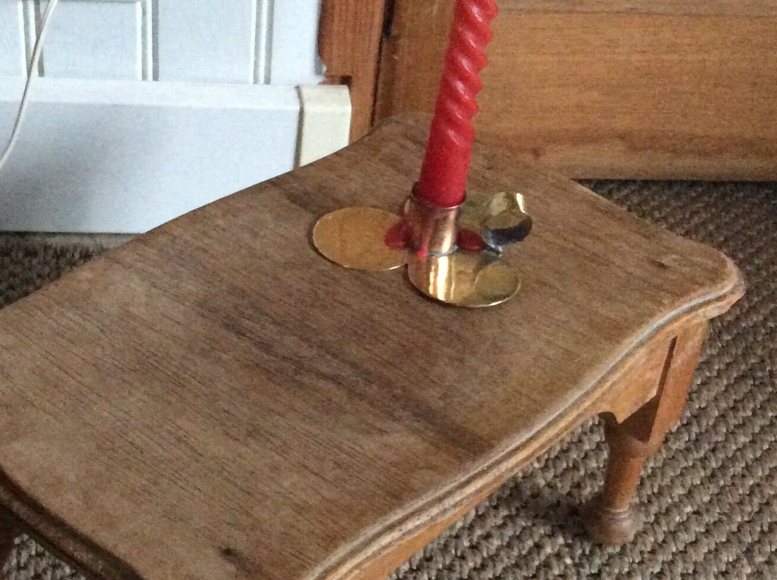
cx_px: 308
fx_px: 1412
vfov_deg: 23.2
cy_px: 357
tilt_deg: -38.2
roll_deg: -3.8
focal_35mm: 63
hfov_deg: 30.7
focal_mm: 3.3
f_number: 2.4
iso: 500
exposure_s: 1/17
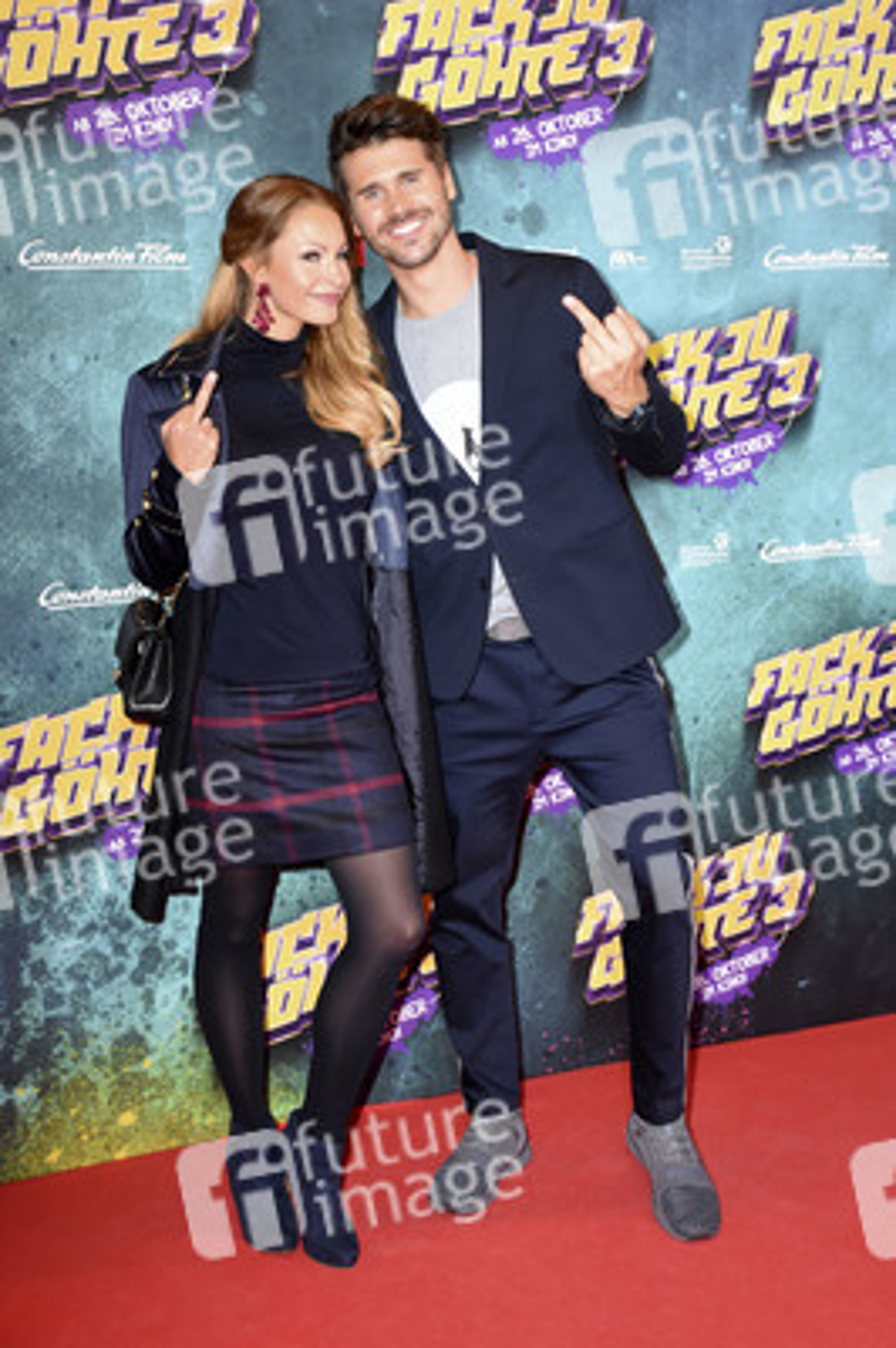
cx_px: 448
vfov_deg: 33.4
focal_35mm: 60
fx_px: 2244
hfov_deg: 22.6
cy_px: 674
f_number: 4.5
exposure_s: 1/160
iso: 1600
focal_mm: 40
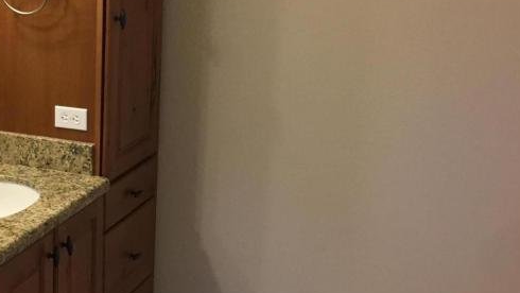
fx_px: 910
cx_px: 110
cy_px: 121
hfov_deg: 31.1
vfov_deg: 18.3
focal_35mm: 66
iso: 40
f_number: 2.2
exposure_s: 1/30
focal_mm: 4.15
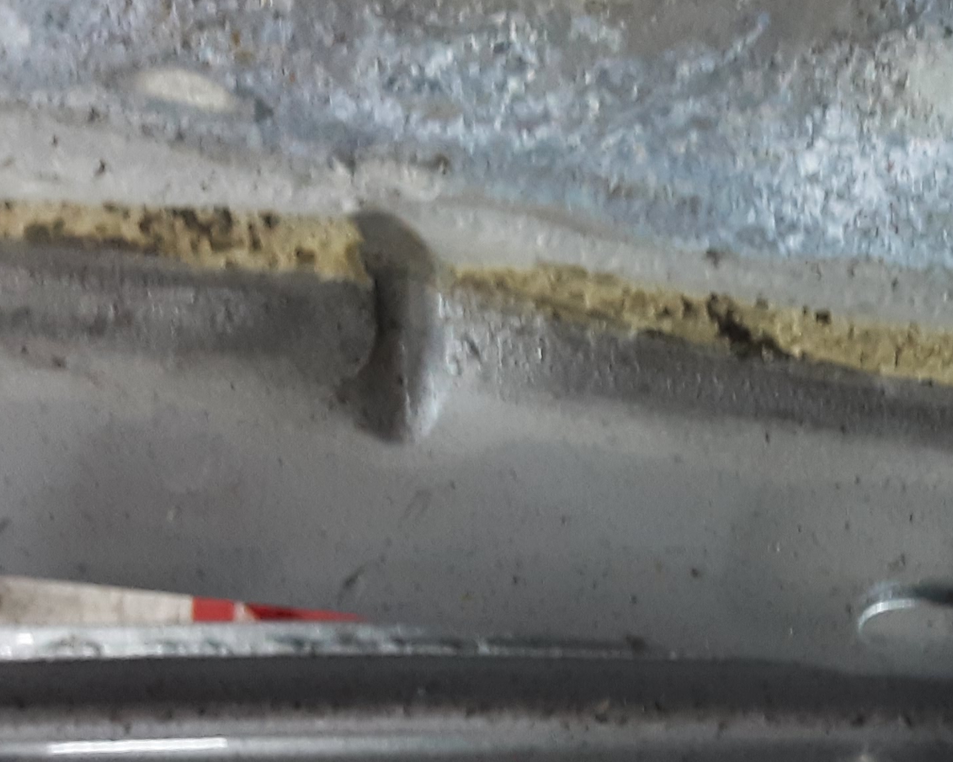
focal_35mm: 60
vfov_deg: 25.0
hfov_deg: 28.4
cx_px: 1069
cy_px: 609
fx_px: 1692
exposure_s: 1/50
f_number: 1.9
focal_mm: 2.91
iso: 125
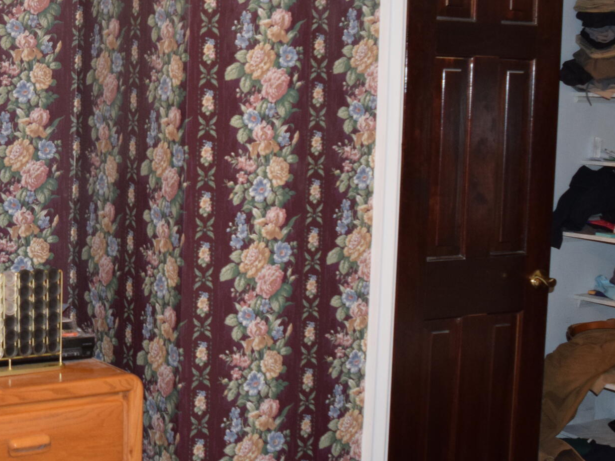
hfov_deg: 29.8
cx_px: 95
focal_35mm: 63
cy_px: 186
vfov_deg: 23.3
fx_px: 1119
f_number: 3.5
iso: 1100
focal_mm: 18
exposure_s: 1/60
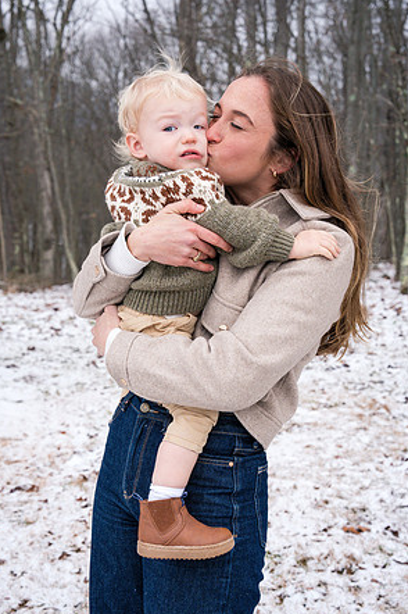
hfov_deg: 25.0
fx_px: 919
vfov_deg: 36.9
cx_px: 201
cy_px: 311
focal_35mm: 54
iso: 1000
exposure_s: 1/250
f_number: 6.3
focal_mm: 53
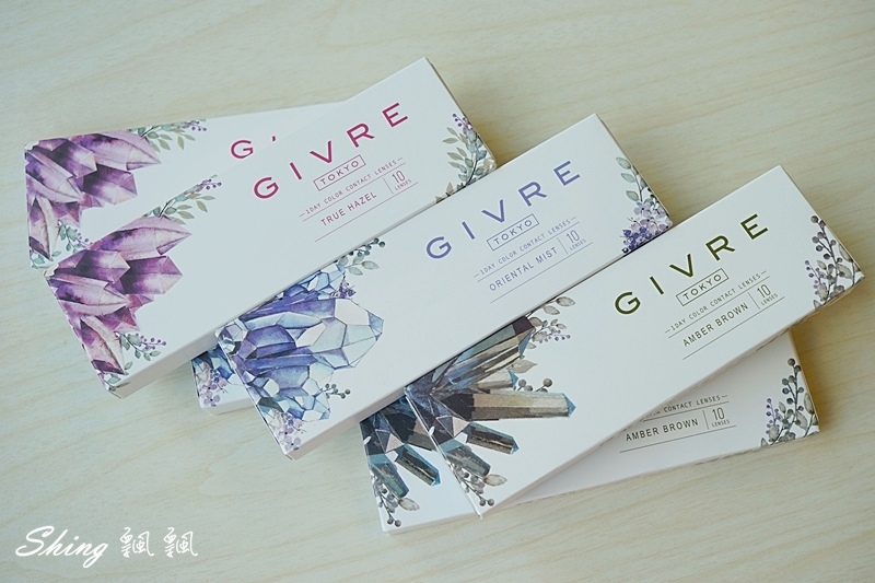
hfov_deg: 44.5
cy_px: 292
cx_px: 438
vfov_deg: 30.5
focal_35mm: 44
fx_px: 1069
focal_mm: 44
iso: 100
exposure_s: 1/80
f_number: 7.1
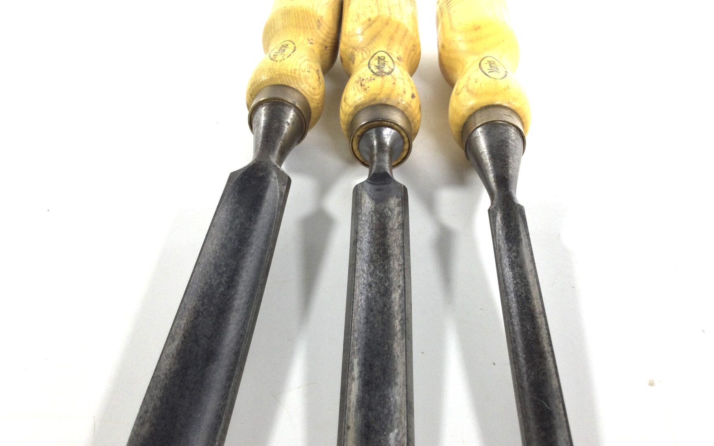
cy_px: 247
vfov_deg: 35.3
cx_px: 371
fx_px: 700
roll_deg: +2.1
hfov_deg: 54.0
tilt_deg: -37.5
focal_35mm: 36
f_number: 2.4
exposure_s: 1/100
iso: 25
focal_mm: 3.3
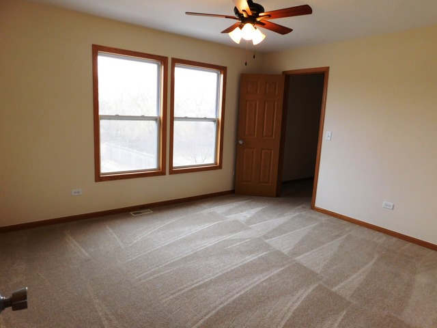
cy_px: 164
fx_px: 290
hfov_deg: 73.9
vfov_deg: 58.9
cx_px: 218
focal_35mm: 23
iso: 125
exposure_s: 1/60
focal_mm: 4
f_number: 3
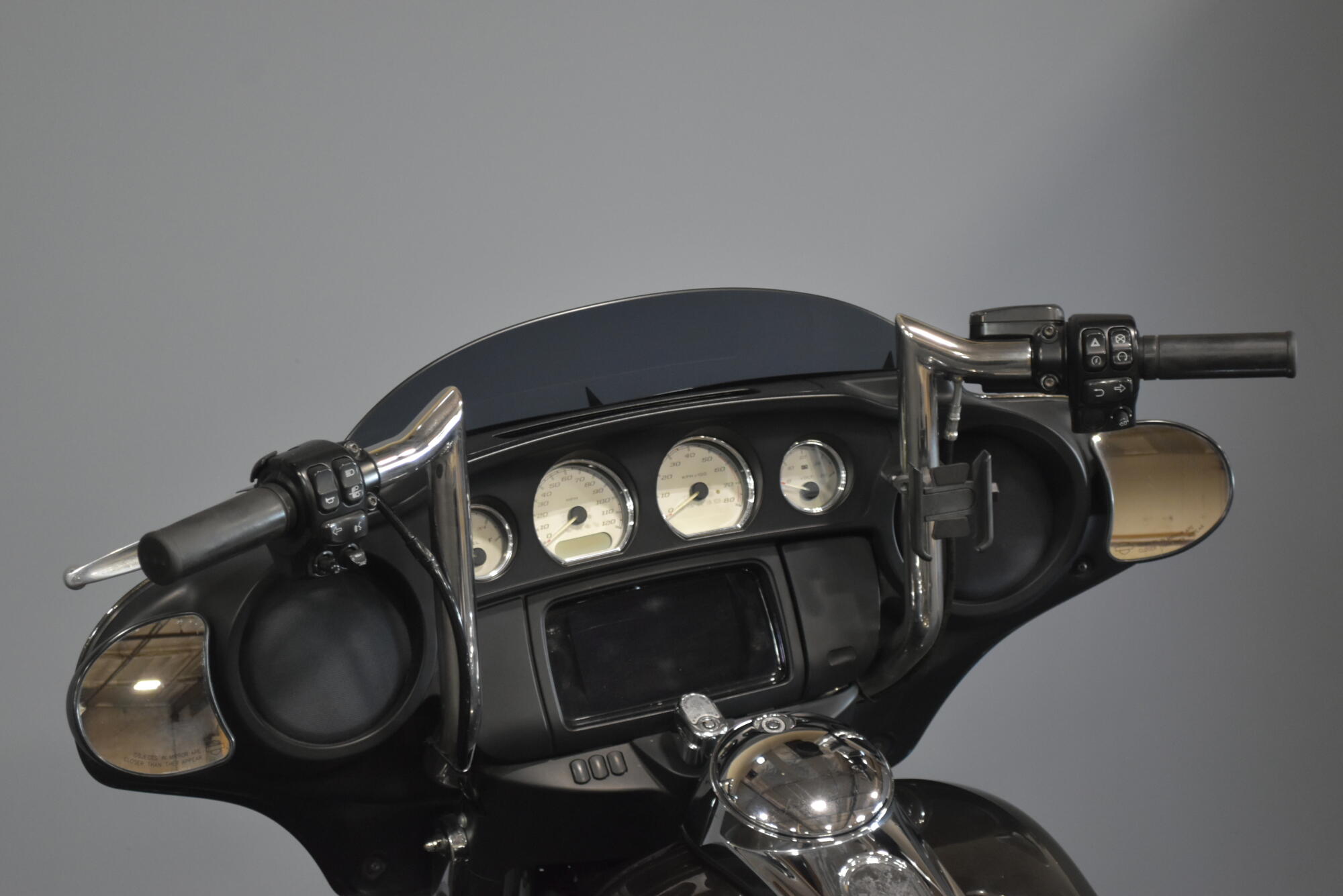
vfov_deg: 18.9
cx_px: 672
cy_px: 448
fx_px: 2687
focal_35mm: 72
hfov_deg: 28.1
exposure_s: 1/25
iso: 1600
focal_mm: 48
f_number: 5.6
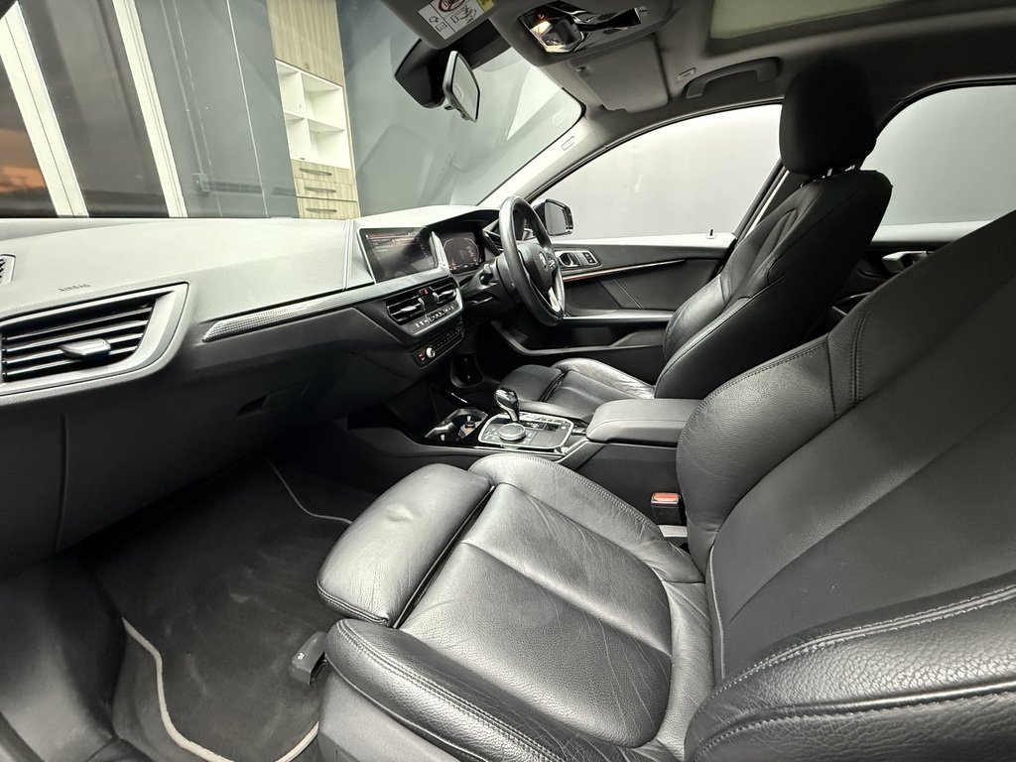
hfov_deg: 102.1
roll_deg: -0.2
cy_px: 381
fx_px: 411
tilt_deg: -20.5
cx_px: 508
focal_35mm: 14
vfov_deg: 85.7
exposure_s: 1/33
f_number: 2.2
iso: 1000
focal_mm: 2.22
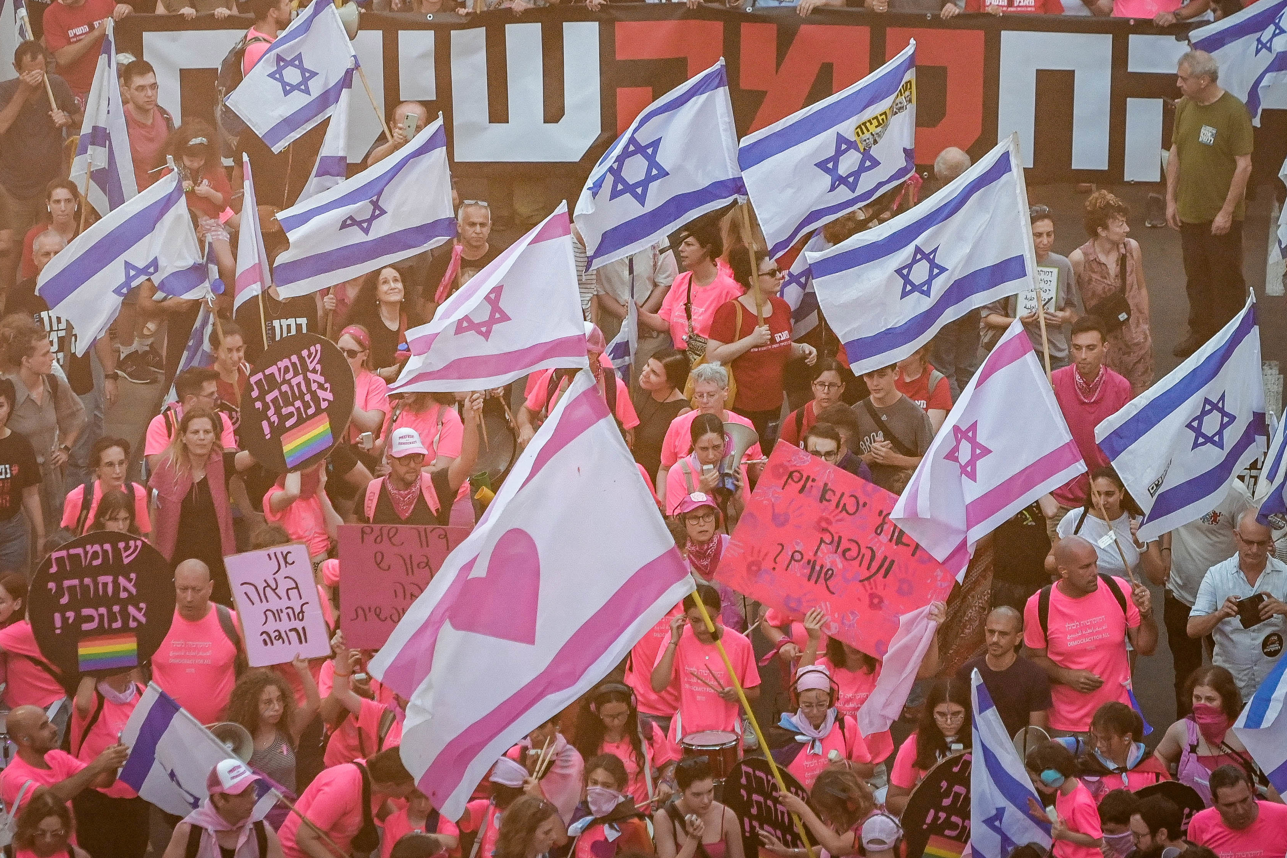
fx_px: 10296
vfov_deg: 4.8
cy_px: 262
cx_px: 644
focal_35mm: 288
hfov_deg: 7.2
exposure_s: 1/500
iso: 2500
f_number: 4.5
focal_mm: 160
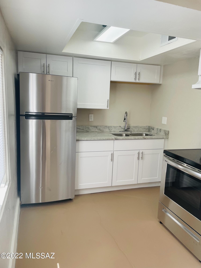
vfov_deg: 67.3
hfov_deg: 53.1
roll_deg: -2.1
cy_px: 134
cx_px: 100
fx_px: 201
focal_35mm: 26
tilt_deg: -5.5
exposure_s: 1/194
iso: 32
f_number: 1.6
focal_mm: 4.2
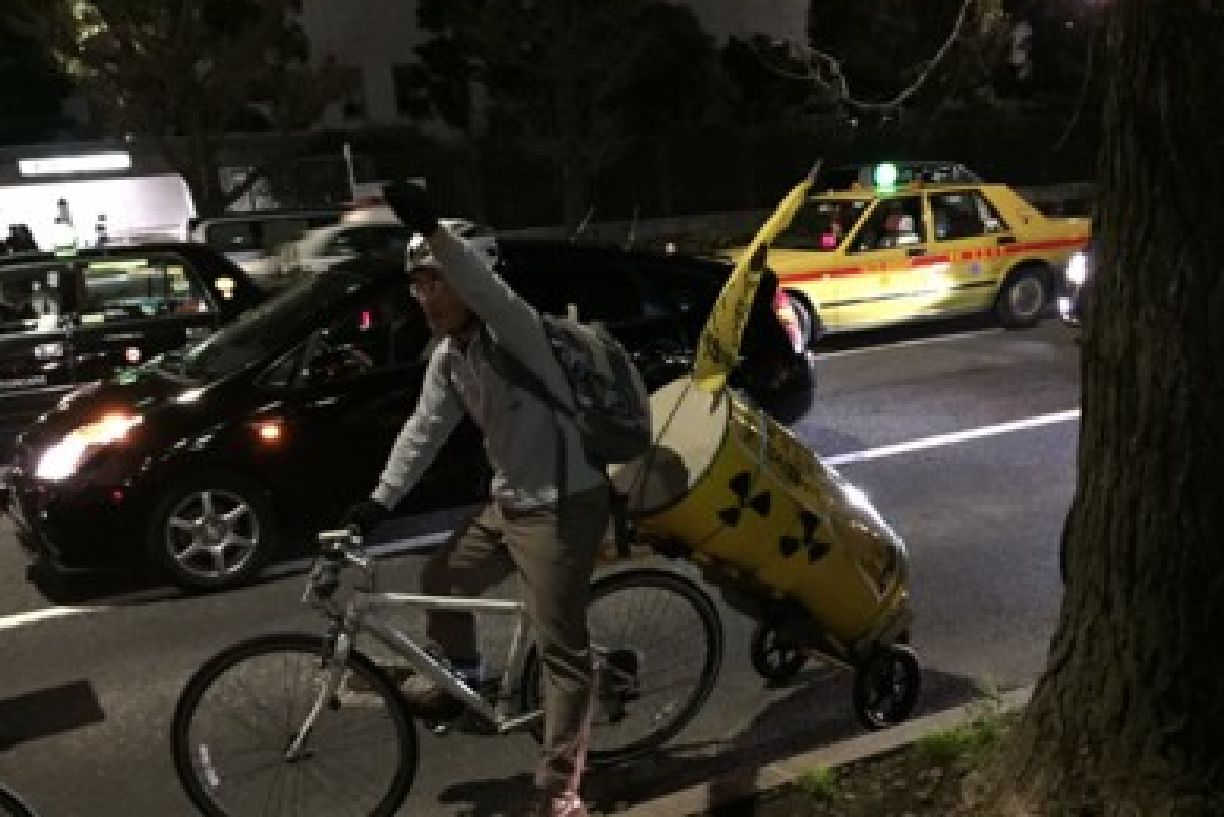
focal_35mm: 35
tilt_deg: -14.8
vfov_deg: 37.7
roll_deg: +5.7
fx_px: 1190
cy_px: 492
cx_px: 580
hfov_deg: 54.4
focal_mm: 4.15
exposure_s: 1/15
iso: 400
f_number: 2.2
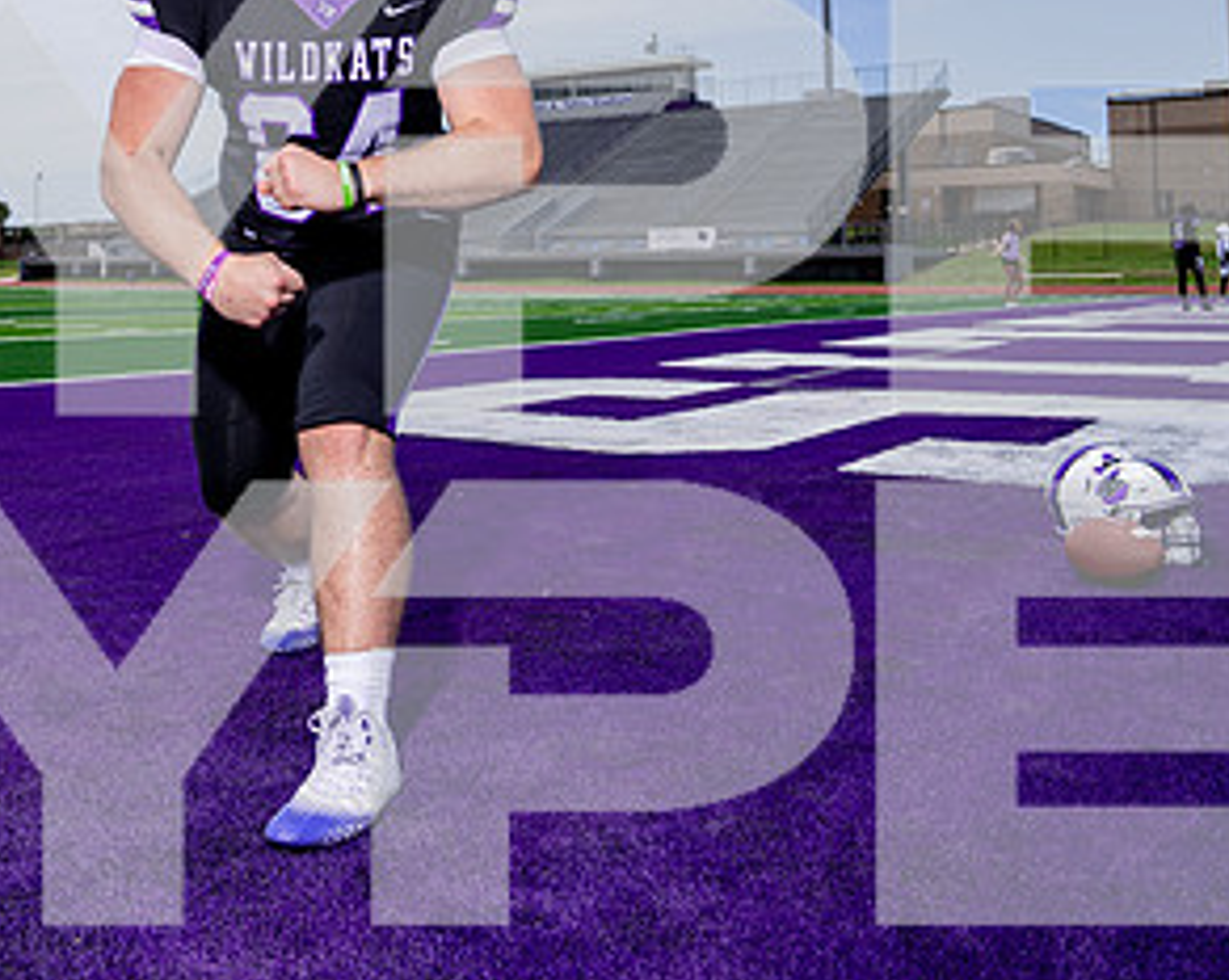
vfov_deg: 37.7
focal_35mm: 38
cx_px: 303
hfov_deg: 46.2
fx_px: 1381
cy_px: 196
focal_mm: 20
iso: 100
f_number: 4
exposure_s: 1/1250
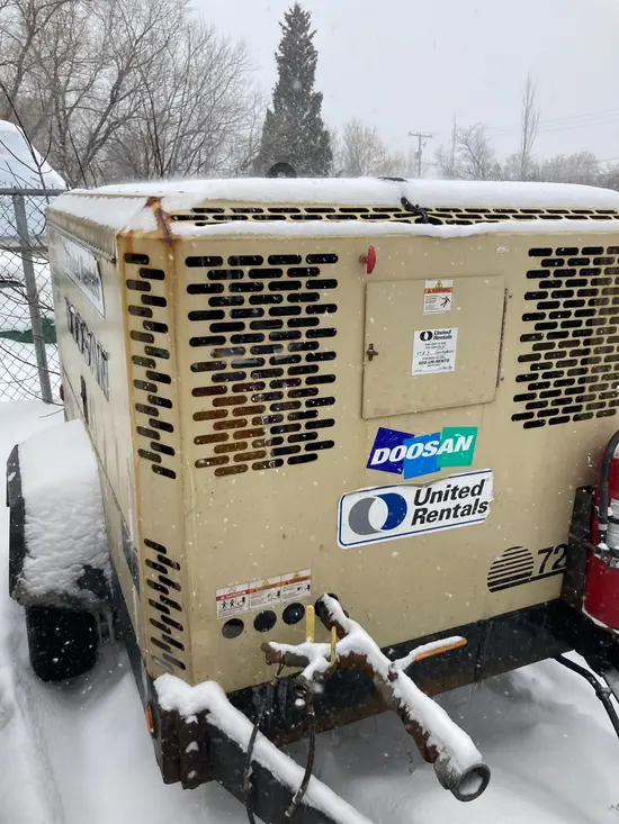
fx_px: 667
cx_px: 310
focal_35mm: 28
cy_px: 412
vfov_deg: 63.4
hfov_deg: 49.8
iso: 20
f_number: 1.8
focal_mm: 3.99
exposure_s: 1/148
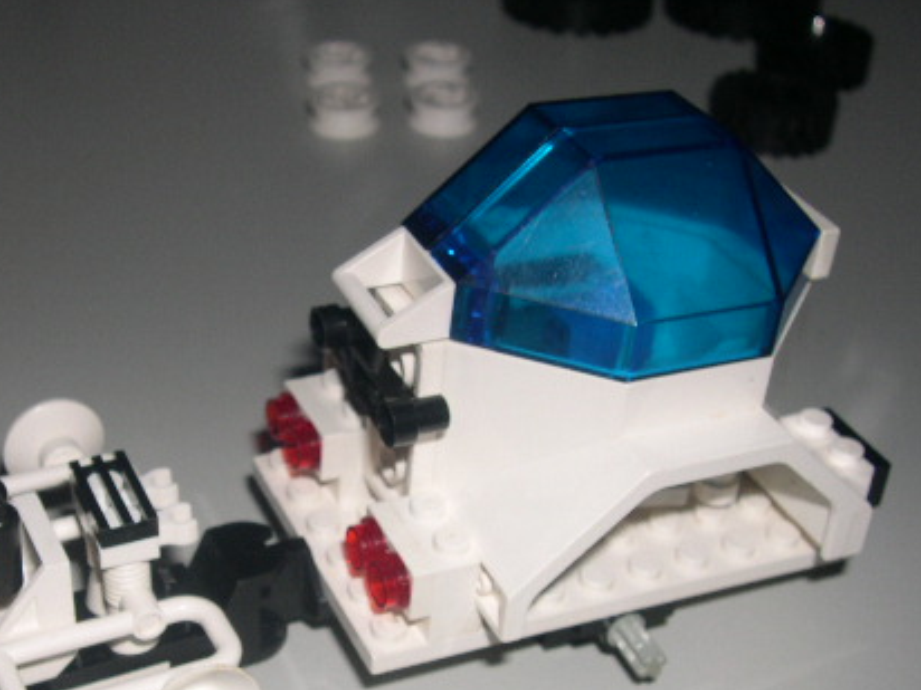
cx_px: 288
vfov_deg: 24.7
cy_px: 453
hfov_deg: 32.4
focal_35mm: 59
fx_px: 1570
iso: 100
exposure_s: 1/60
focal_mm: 8
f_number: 7.6
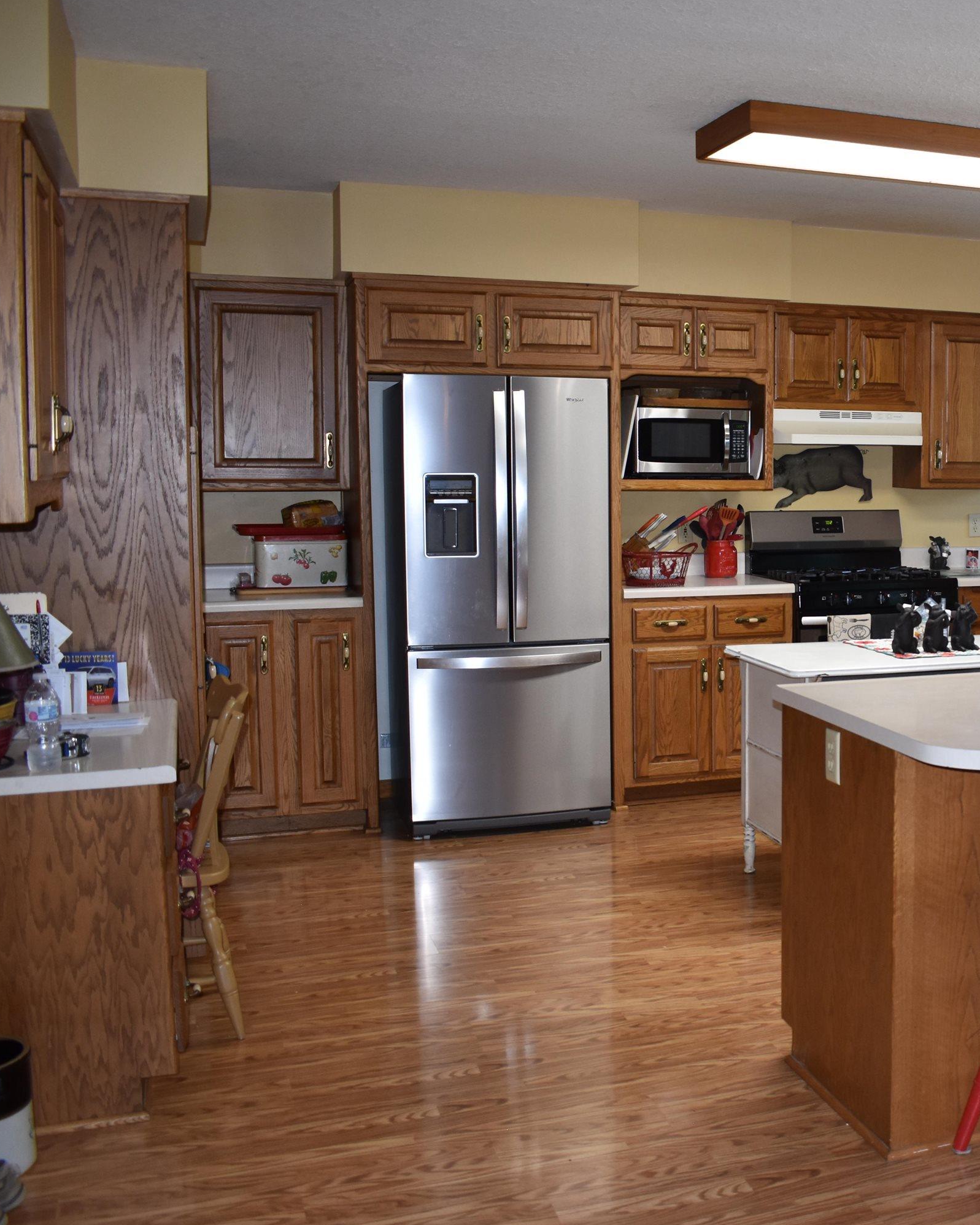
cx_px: 884
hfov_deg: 35.9
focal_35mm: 39
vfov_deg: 46.8
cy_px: 601
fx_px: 1414
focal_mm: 18
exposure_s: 1/60
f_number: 4
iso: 500
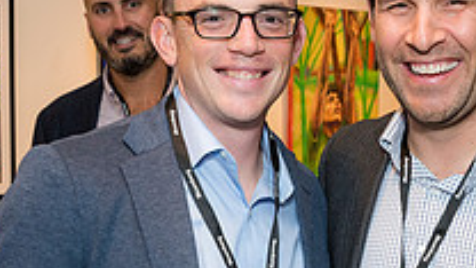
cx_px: 302
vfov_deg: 14.2
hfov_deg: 24.9
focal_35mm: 85
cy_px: 182
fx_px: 1073
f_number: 5
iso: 800
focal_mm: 29
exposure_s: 1/125
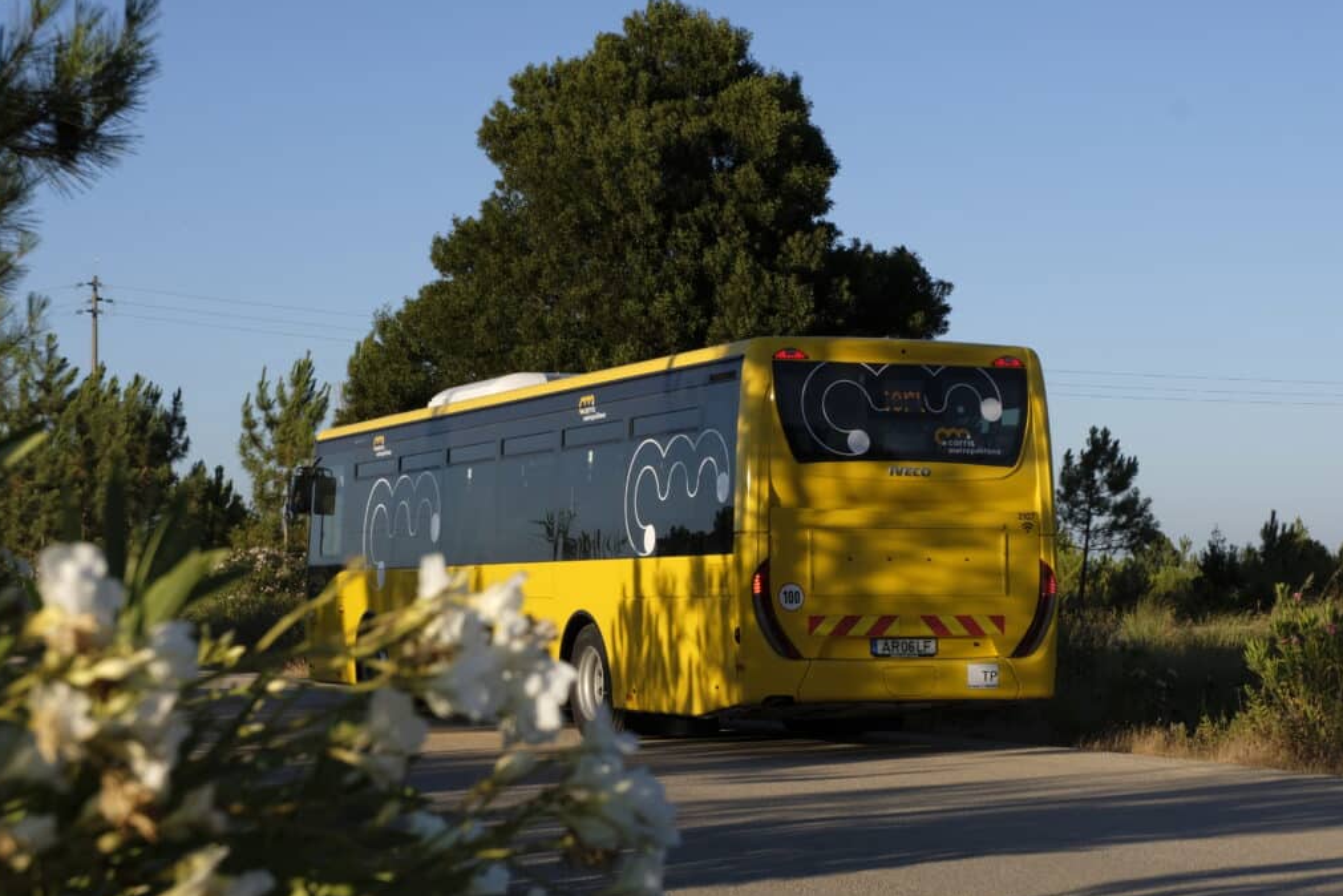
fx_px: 2835
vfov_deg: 17.9
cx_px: 666
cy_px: 451
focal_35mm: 76
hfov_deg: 26.7
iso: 200
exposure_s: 1/180
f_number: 11
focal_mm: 50
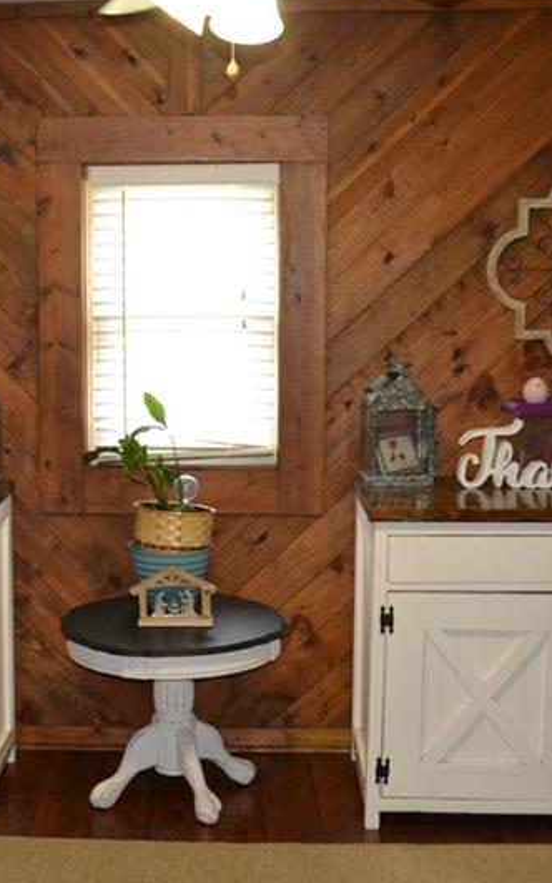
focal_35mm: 53
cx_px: 115
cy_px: 439
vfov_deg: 38.2
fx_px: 1275
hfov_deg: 24.1
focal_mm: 18
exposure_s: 1/60
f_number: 3.5
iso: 1600
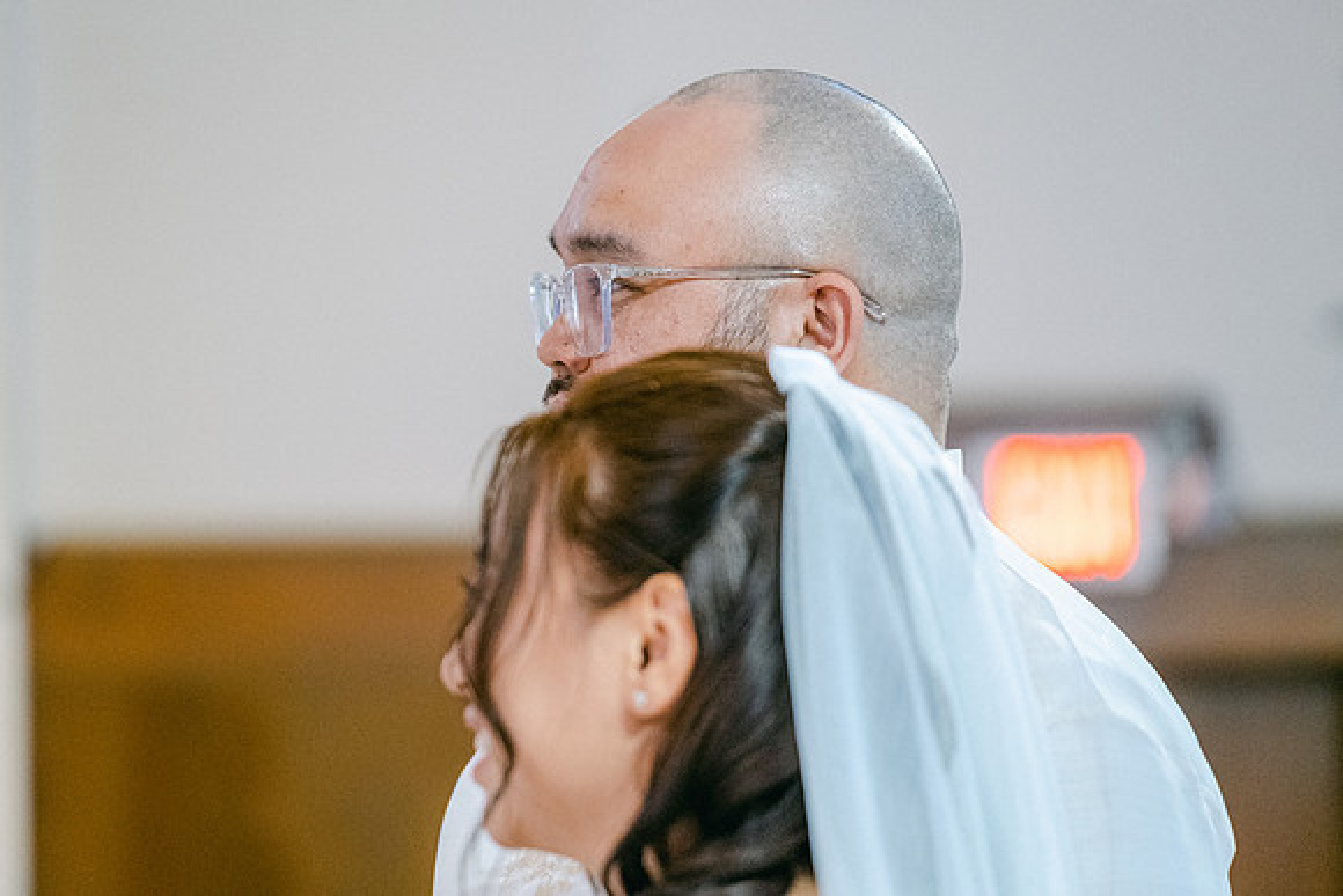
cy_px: 448
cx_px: 672
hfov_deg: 9.7
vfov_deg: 6.5
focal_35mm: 213
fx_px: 7942
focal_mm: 140
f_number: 2.8
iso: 2500
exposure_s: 1/80
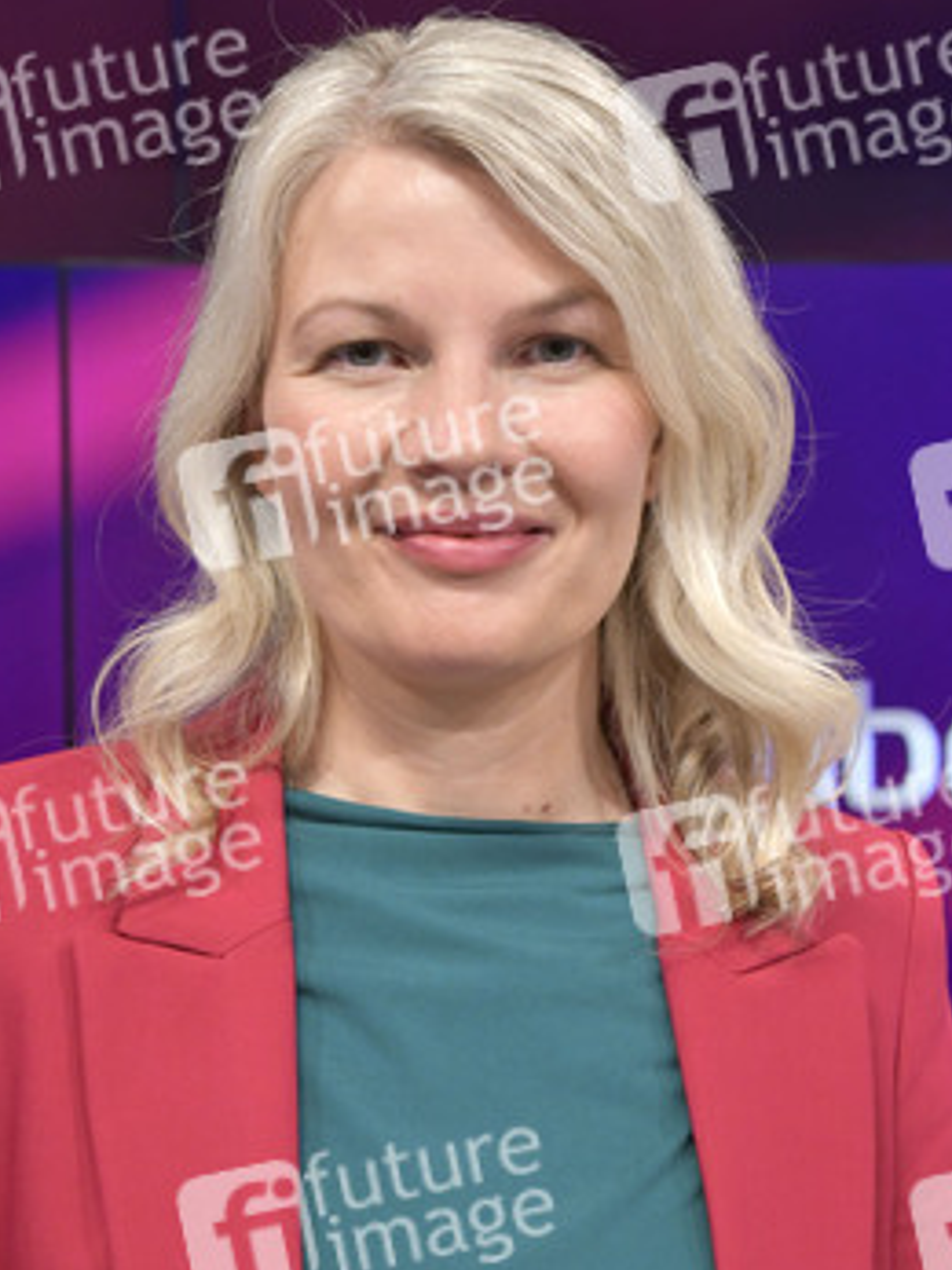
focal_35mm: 62
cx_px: 472
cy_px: 666
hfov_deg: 23.6
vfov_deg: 31.2
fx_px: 2275
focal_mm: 56
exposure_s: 1/200
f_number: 6.3
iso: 2500
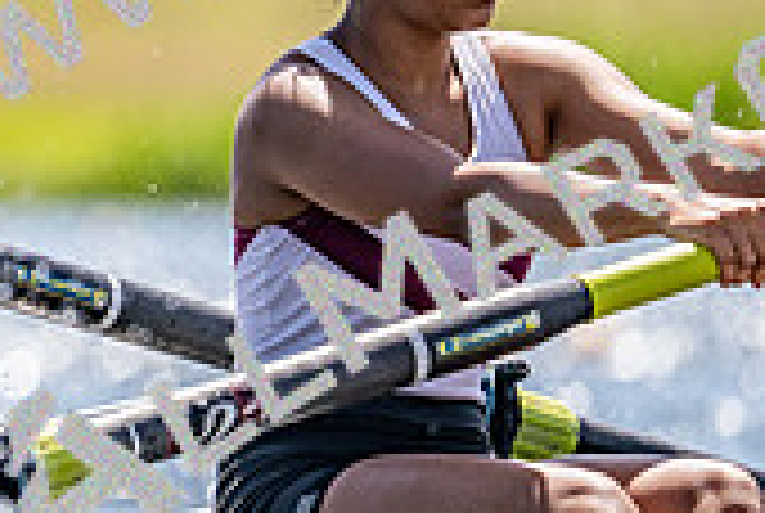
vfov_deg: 1.0
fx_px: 28993
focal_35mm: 1362
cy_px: 178
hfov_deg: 1.5
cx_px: -378
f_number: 4.5
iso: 250
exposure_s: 1/2500
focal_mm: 400
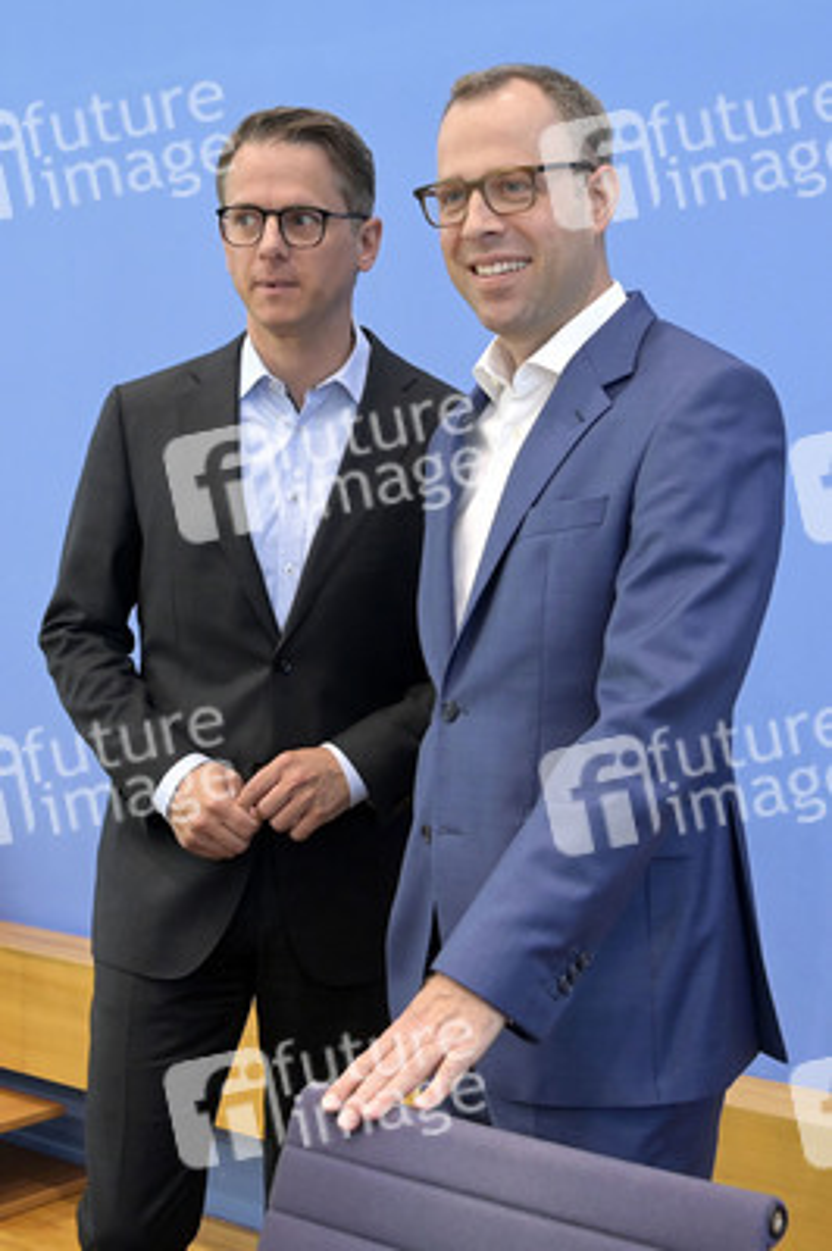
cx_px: 416
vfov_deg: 54.5
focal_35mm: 35
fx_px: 1215
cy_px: 626
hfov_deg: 37.8
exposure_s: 1/400
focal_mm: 35
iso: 4000
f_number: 5.6
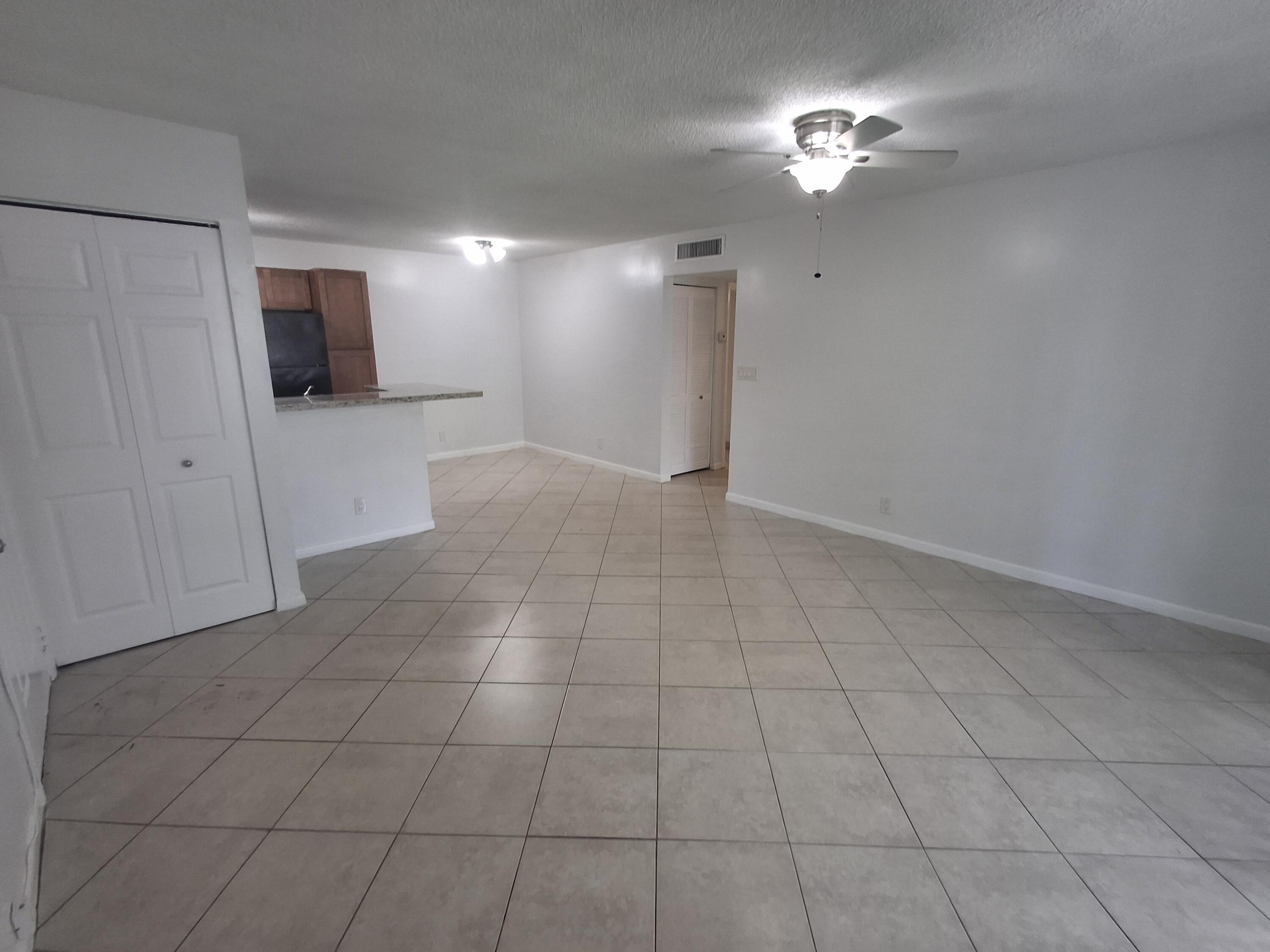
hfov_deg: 94.5
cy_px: 476
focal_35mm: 16
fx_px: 587
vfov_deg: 78.1
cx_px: 635
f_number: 2.2
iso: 64
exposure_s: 1/40
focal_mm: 1.64
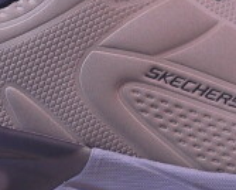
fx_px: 2350
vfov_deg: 4.6
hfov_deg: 5.7
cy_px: -35
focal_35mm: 336
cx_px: 194
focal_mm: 50
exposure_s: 1/320
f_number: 2.5
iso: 250
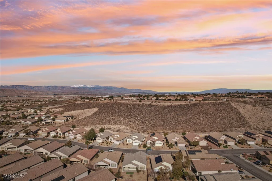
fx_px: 166
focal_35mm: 22
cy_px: 90
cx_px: 136
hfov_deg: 78.6
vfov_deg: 57.2
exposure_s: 1/3000
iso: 110
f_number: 2.8
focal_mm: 8.4
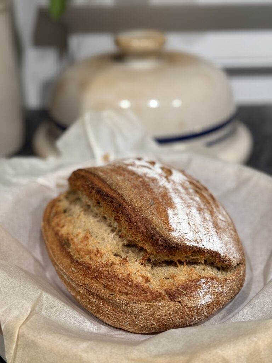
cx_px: 136
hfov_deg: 30.3
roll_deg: +1.4
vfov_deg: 39.7
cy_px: 182
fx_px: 503
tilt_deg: -27.8
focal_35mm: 48
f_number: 1.78
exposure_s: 1/40
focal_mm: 6.76
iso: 250
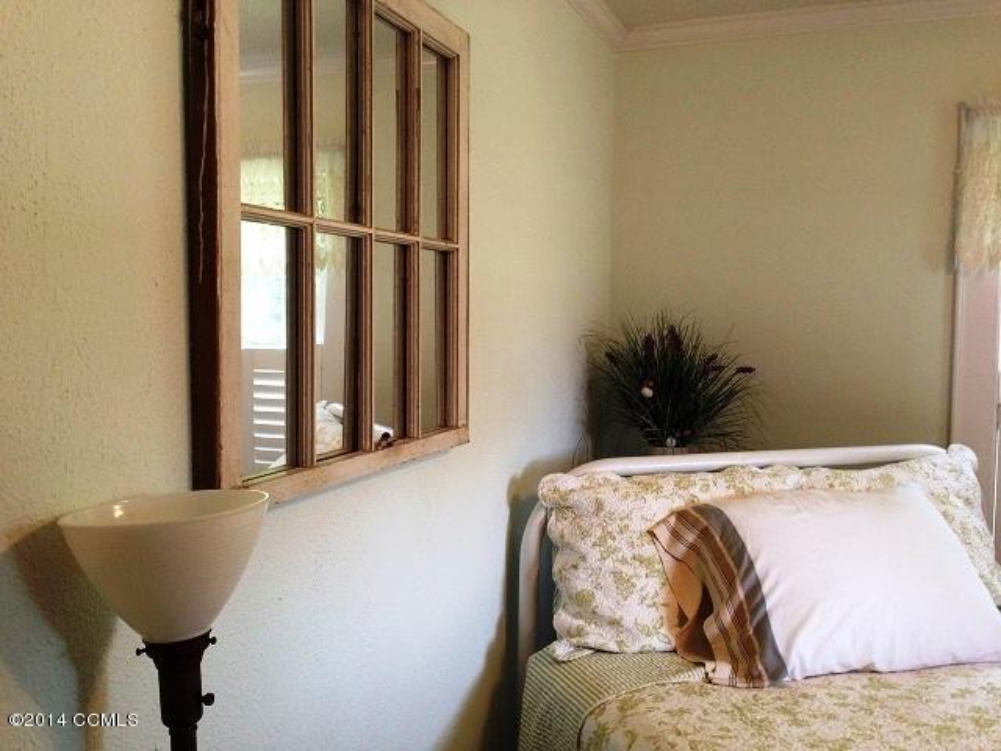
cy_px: 376
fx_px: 954
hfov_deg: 55.4
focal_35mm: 33
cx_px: 500
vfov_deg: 42.9
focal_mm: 4.12
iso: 64
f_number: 2.4
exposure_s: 1/20
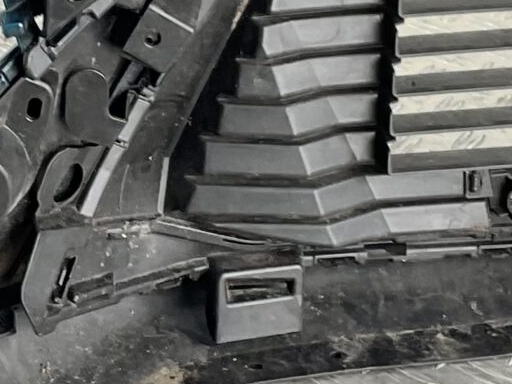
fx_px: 2145
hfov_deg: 13.5
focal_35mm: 145
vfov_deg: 10.2
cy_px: 107
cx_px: 88
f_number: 1.8
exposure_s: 1/104
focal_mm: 3
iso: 16
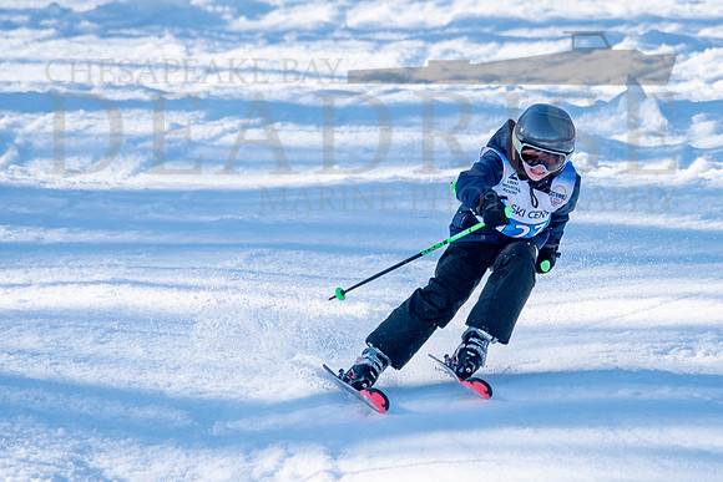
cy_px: 224
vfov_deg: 1.6
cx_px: 528
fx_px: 16789
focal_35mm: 836
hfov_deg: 2.5
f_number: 8
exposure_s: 1/2000
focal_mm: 560
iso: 640
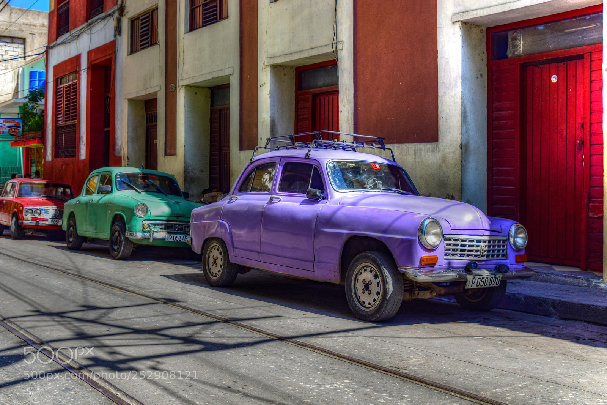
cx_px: 304
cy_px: 202
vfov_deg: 34.2
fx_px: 658
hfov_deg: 49.5
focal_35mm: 39
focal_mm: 26
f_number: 8
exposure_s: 1/200
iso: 100
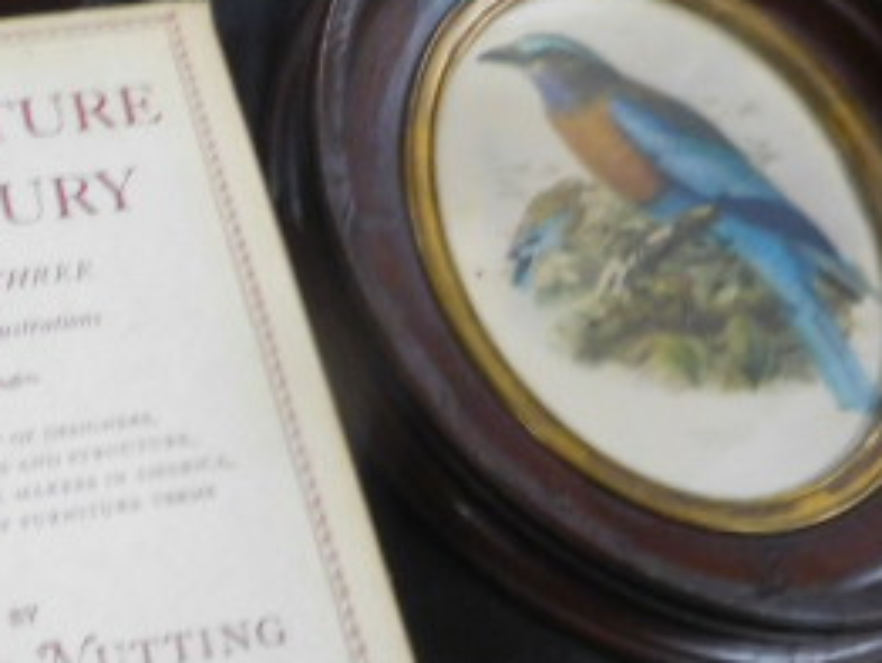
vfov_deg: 23.7
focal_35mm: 61
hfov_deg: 30.1
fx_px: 1556
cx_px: 61
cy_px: 138
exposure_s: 1/15
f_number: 3.4
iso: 400
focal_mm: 4.5
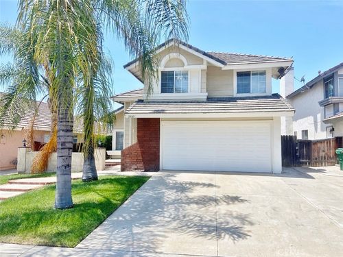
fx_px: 258
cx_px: 172
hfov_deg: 67.3
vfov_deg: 53.1
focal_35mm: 26
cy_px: 128
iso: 32
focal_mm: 4.25
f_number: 1.8
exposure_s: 1/2463
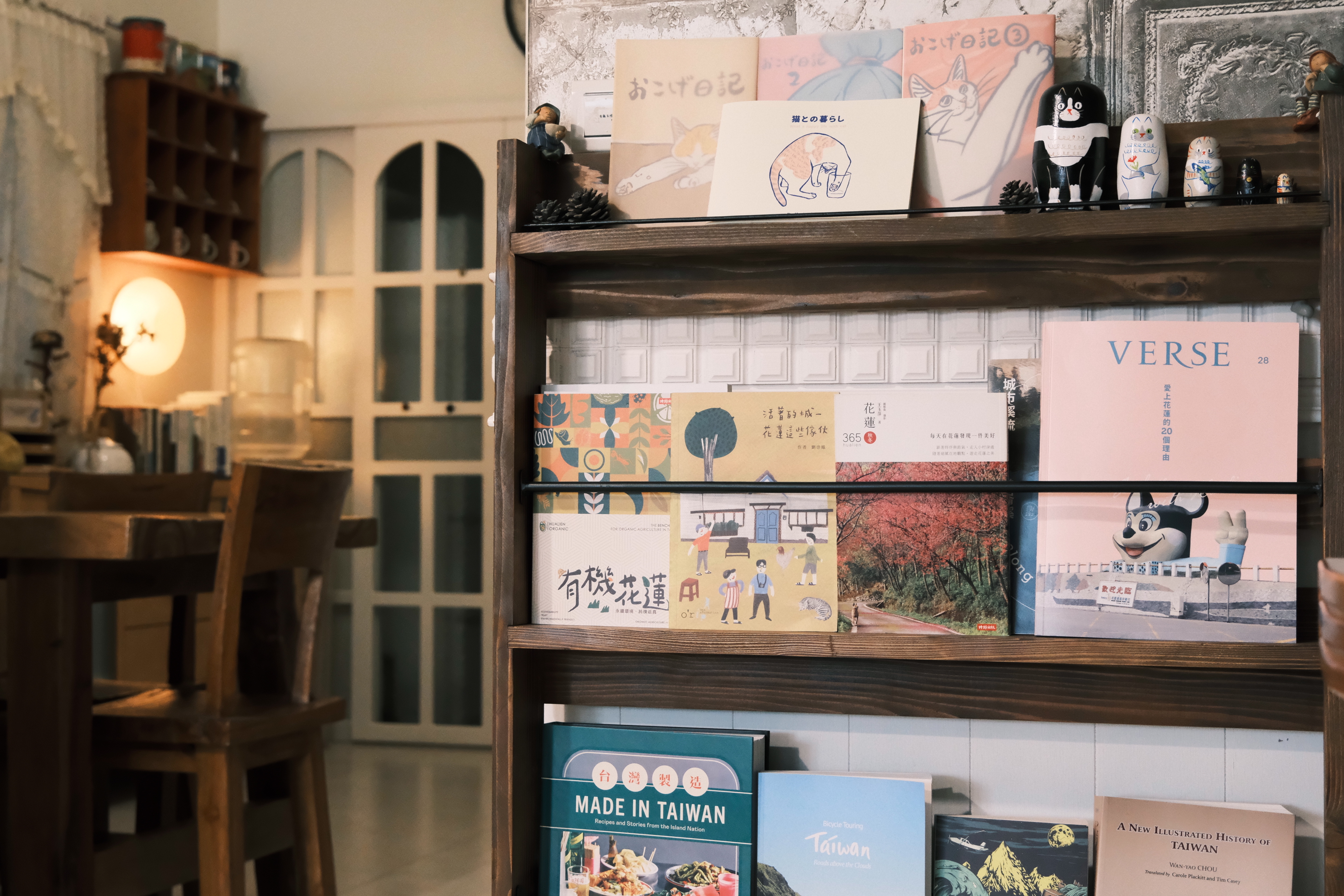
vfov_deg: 29.2
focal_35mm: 46
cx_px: 672
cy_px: 448
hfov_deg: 42.7
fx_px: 1717
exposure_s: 1/110
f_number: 4
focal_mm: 30.8
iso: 6400
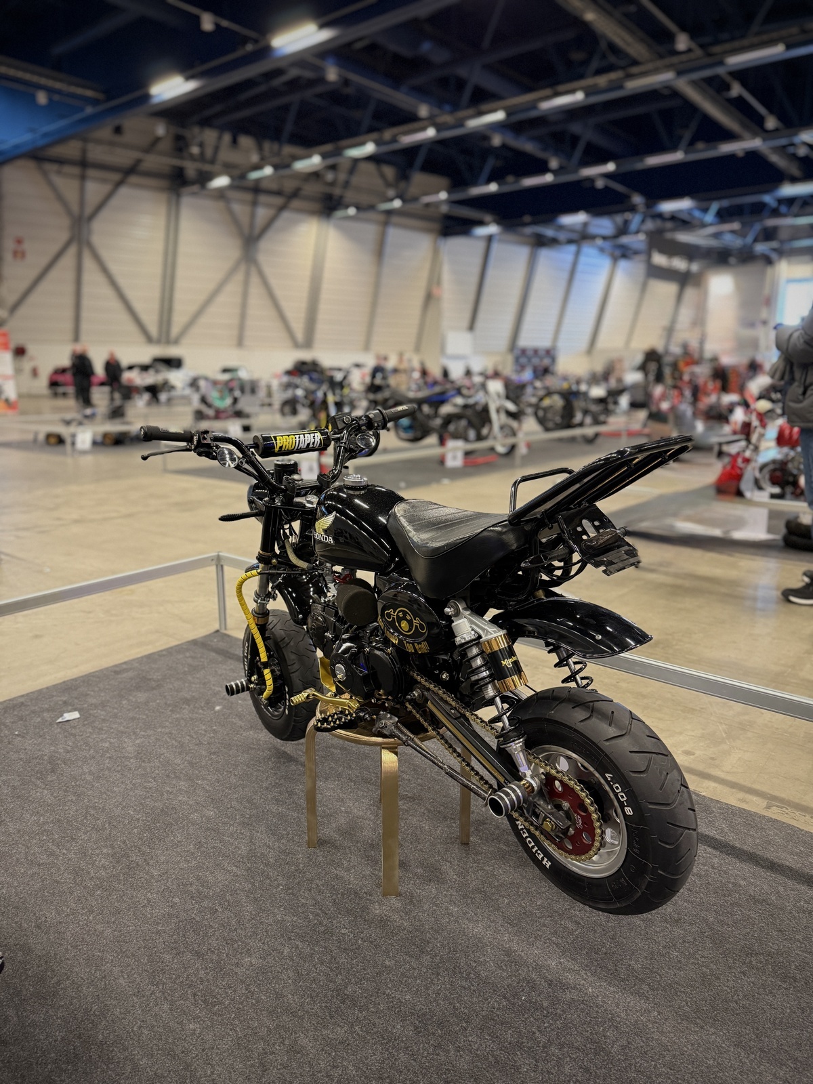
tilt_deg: -12.6
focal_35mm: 24
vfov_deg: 71.6
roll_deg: -0.4
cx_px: 406
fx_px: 752
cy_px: 542
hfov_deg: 56.8
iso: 500
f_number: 1.78
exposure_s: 1/50
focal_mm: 6.76
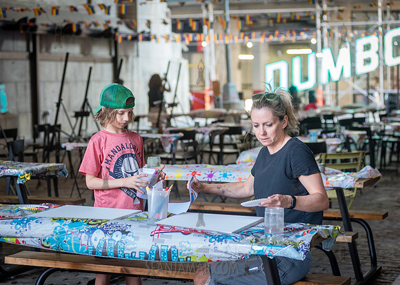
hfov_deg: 20.8
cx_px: 165
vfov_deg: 14.9
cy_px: 157
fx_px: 1087
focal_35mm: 96
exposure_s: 1/160
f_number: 3.5
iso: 2000
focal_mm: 80
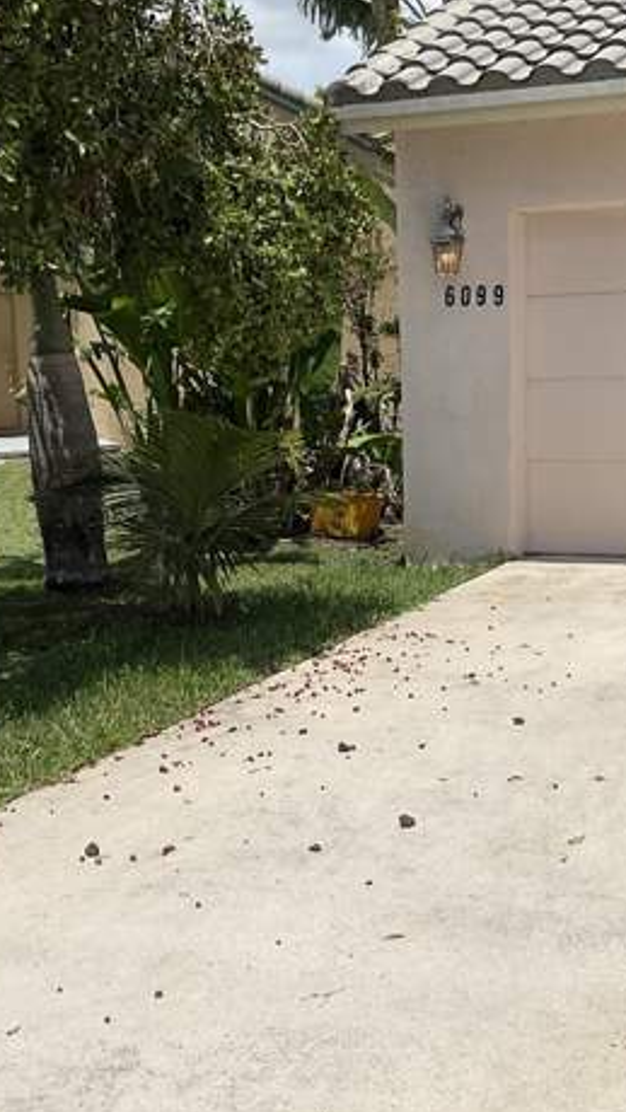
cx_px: 353
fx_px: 1622
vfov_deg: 37.8
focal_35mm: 55
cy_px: 633
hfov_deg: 21.8
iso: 20
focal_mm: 3
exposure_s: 1/5263
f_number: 1.8
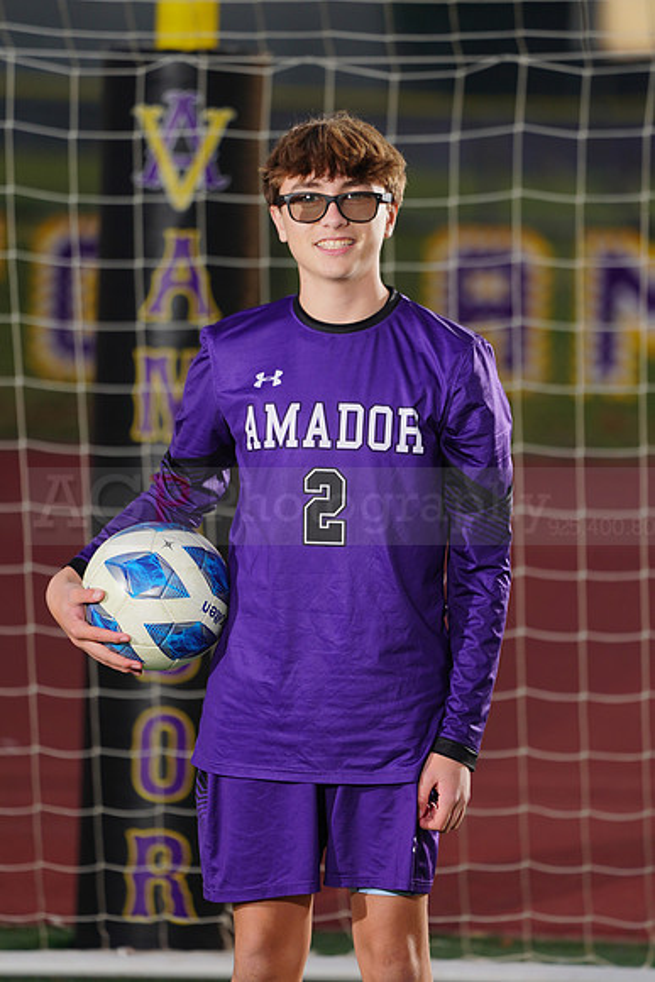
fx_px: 10909
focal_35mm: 400
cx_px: 328
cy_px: 491
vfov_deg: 5.2
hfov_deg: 3.4
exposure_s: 1/200
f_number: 7.1
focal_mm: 400
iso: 200
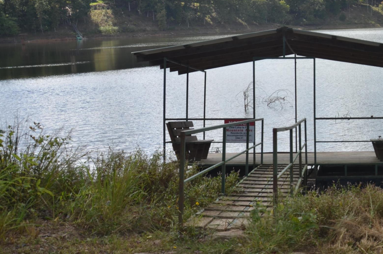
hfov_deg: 34.6
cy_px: 101
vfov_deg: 25.3
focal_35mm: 53
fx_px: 563
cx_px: 373
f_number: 7.1
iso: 100
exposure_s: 1/250
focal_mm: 18
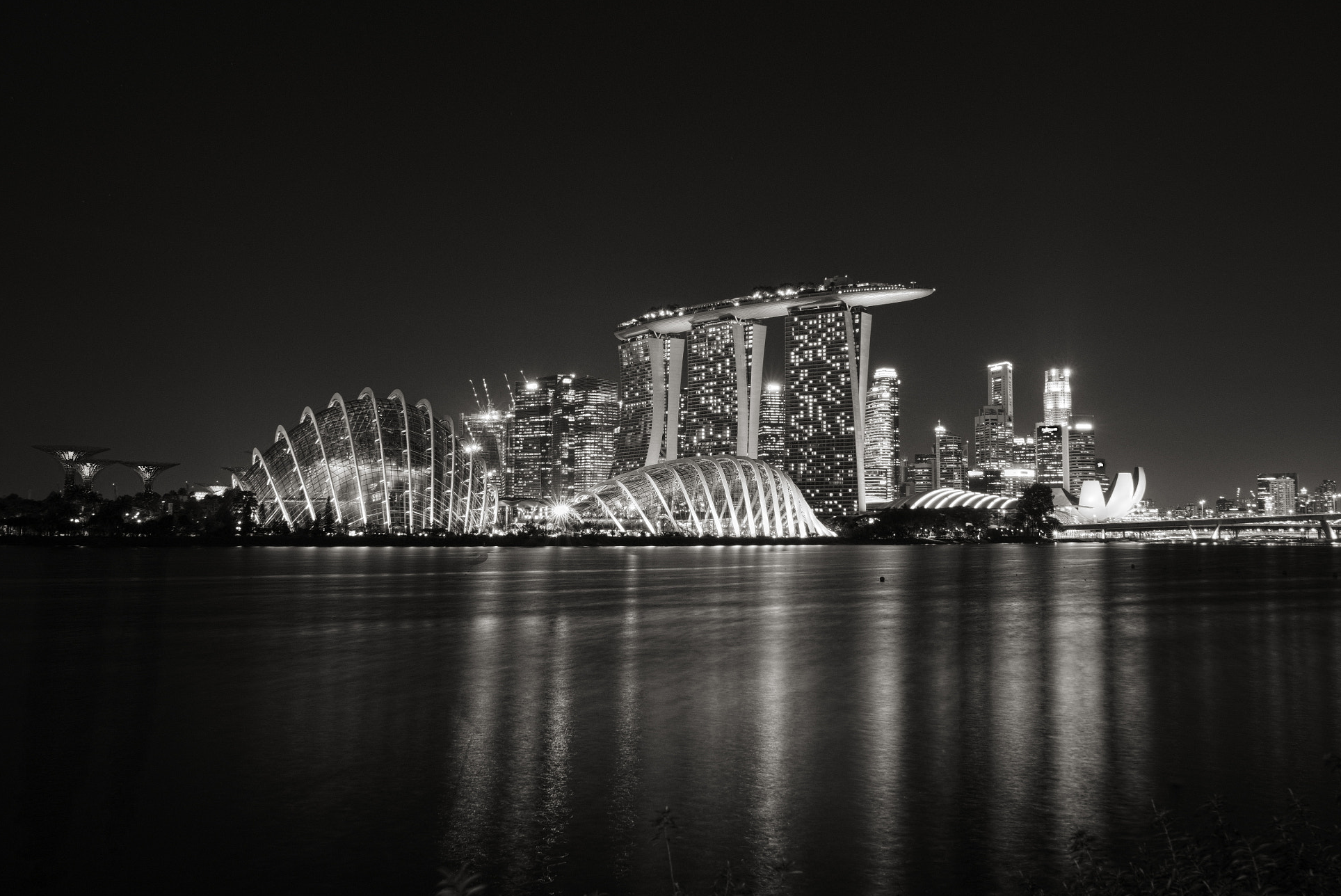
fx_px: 1267
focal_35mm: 34
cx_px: 693
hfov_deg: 55.8
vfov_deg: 38.9
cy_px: 429
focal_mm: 21.3
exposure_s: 20
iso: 200
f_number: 11
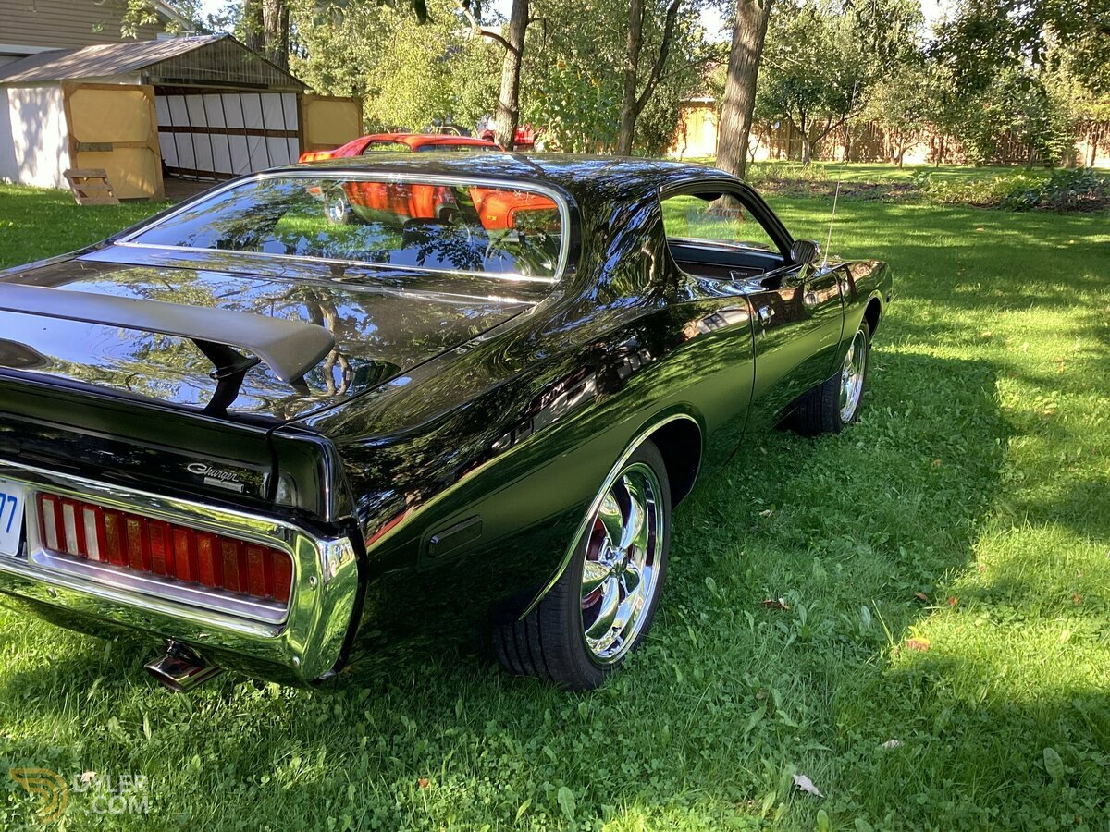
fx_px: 994
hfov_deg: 58.4
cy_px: 416
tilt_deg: -18.1
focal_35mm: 31
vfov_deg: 45.4
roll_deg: -1.0
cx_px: 555
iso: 64
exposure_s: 1/120
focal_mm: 3.3
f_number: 2.4
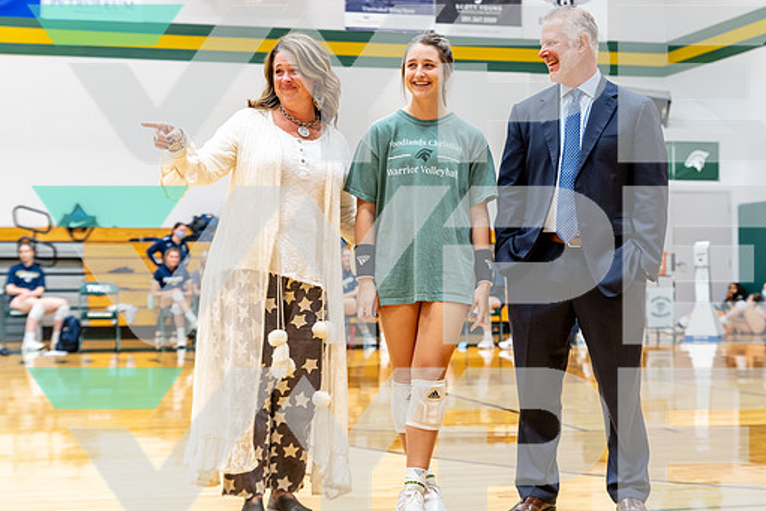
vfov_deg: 20.0
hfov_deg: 29.6
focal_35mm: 68
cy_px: 266
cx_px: 414
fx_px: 1447
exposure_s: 1/125
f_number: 3.5
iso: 2500
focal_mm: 59
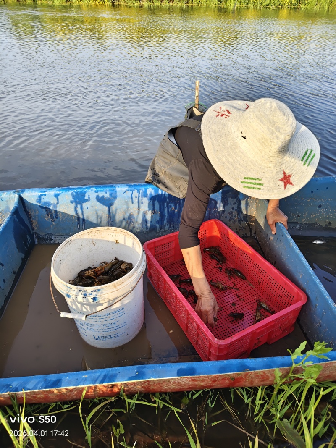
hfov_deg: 58.9
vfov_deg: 73.9
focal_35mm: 23
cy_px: 224
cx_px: 168
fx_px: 298
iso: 50
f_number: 1.88
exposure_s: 1/617
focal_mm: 5.56
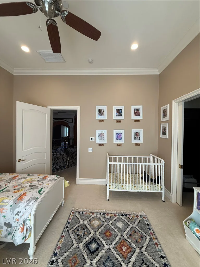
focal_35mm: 14
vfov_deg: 102.1
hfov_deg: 85.7
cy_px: 134
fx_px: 108
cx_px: 100
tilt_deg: -0.6
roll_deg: -0.2
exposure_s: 1/120
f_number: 2.2
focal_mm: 2.22
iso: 80
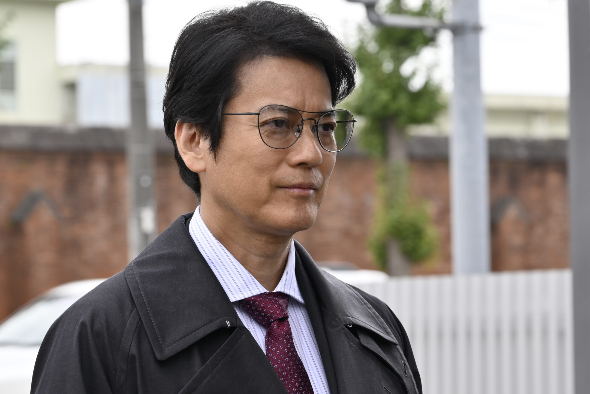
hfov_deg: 13.9
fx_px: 2426
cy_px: 197
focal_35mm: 148
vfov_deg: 9.3
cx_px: 295
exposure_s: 1/250
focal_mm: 99
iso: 320
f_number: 7.1
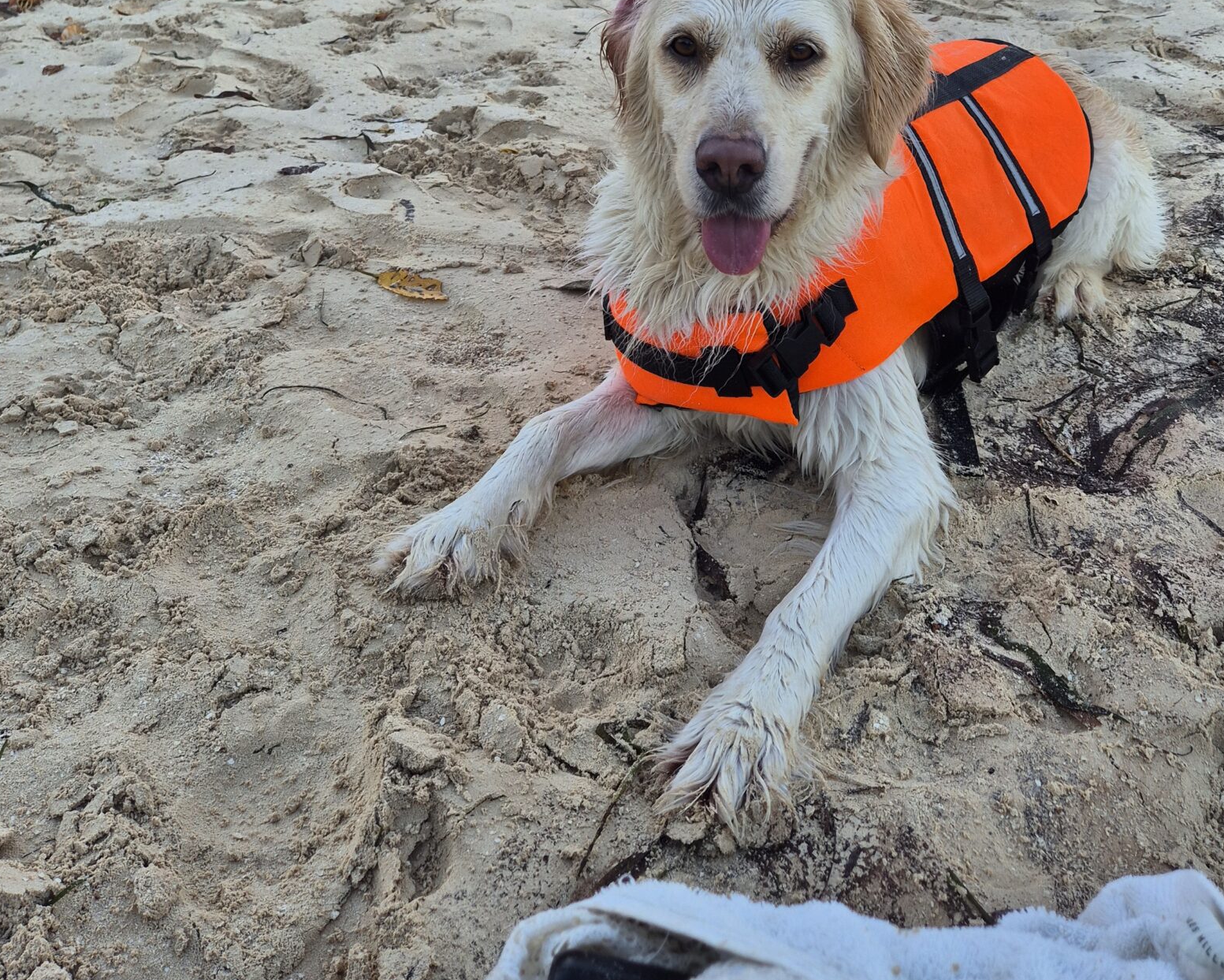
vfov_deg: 38.0
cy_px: 134
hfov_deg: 48.9
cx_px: 702
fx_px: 1341
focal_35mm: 37
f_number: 1.8
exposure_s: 1/361
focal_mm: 5.4
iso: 25
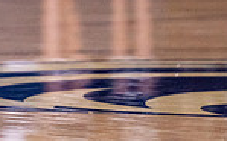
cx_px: -104
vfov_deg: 1.4
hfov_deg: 2.2
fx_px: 5869
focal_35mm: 949
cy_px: -191
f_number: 2.8
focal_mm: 200
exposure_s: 1/1250
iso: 2000
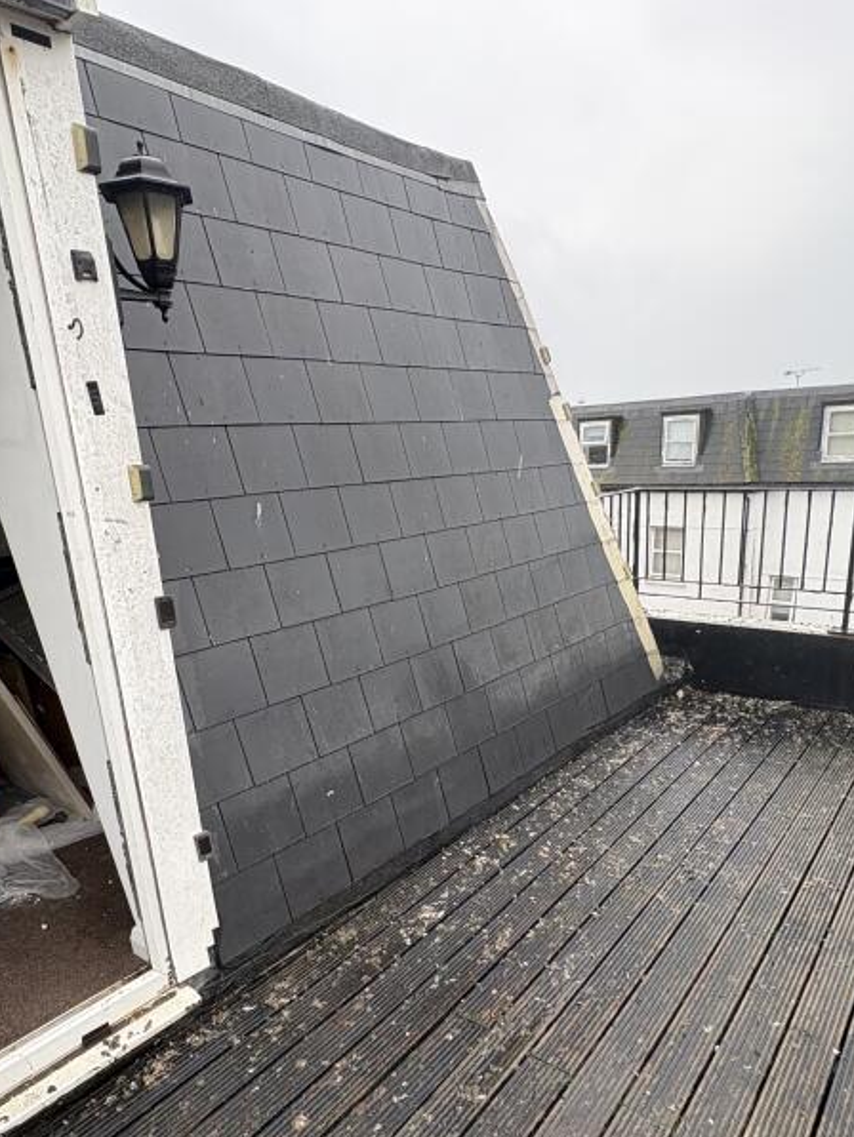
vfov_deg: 70.7
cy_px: 695
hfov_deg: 56.8
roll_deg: +3.6
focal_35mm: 24
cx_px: 437
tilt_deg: -17.7
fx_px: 789
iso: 40
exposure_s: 1/104
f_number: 2.2
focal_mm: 2.22
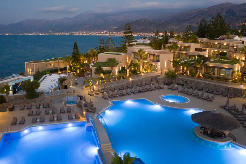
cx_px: 123
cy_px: 82
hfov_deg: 65.4
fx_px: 191
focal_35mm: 28
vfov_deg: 46.5
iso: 800
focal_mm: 10.26
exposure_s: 1/10
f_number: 2.8
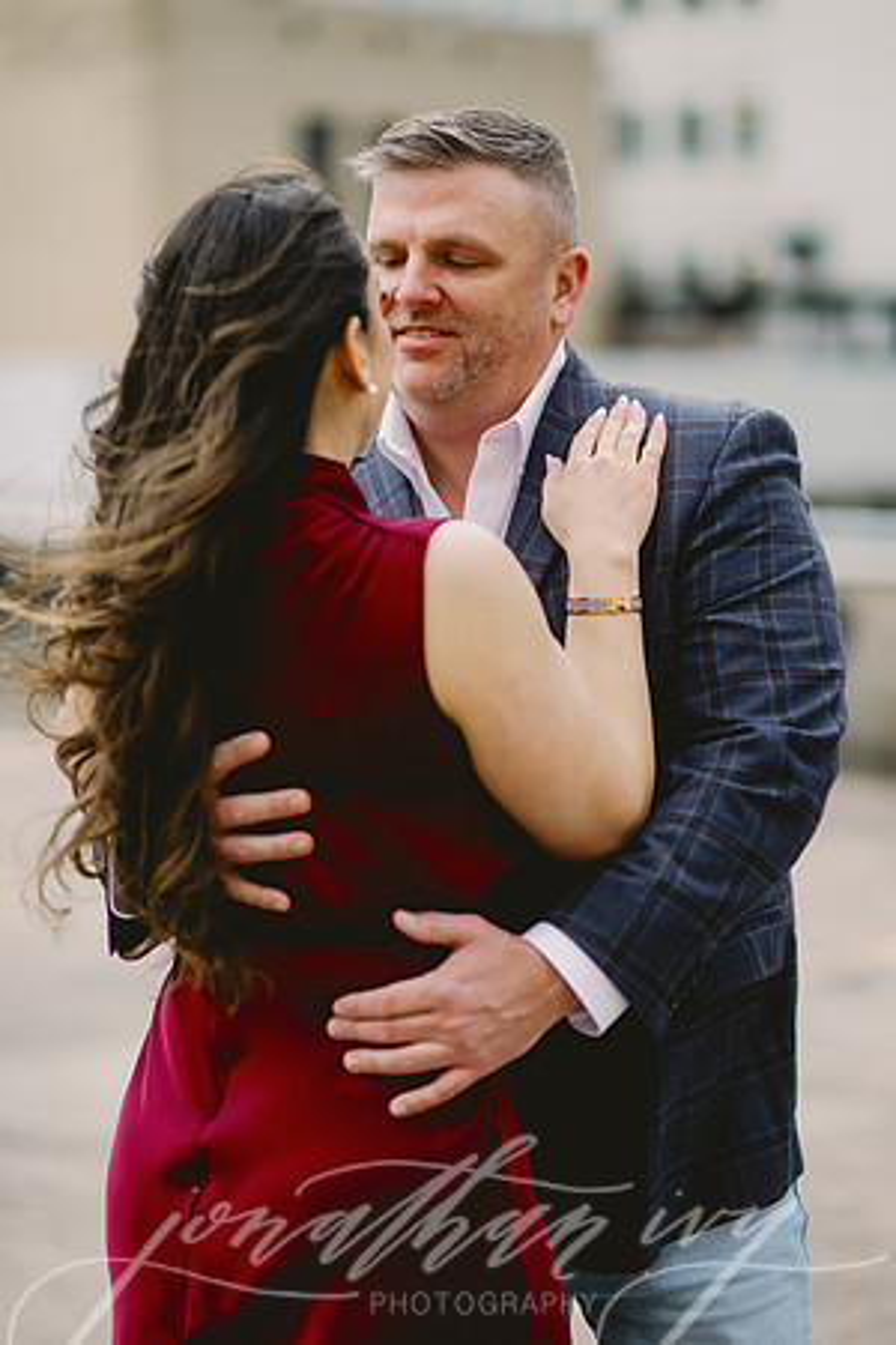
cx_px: 448
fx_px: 3173
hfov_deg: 16.1
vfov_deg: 23.9
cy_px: 672
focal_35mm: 85
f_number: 2
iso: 200
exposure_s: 1/1250
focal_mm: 85
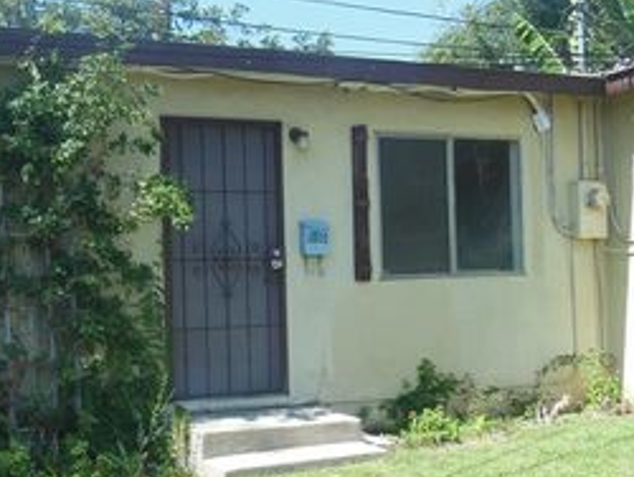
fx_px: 917
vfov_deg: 29.1
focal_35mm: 50
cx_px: 157
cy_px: 275
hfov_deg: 37.2
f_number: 3.5
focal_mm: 4.5
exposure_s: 1/400
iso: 125
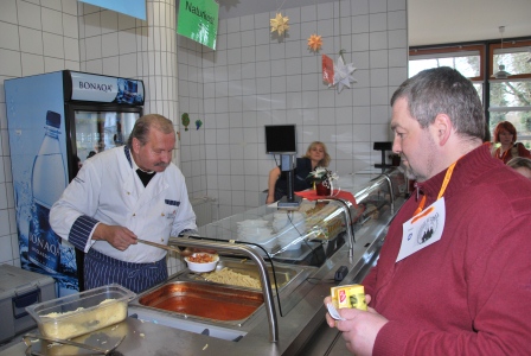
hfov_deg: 67.3
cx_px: 266
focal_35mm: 27
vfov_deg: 48.1
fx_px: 399
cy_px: 178
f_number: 3.5
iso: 200
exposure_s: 1/60
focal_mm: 18
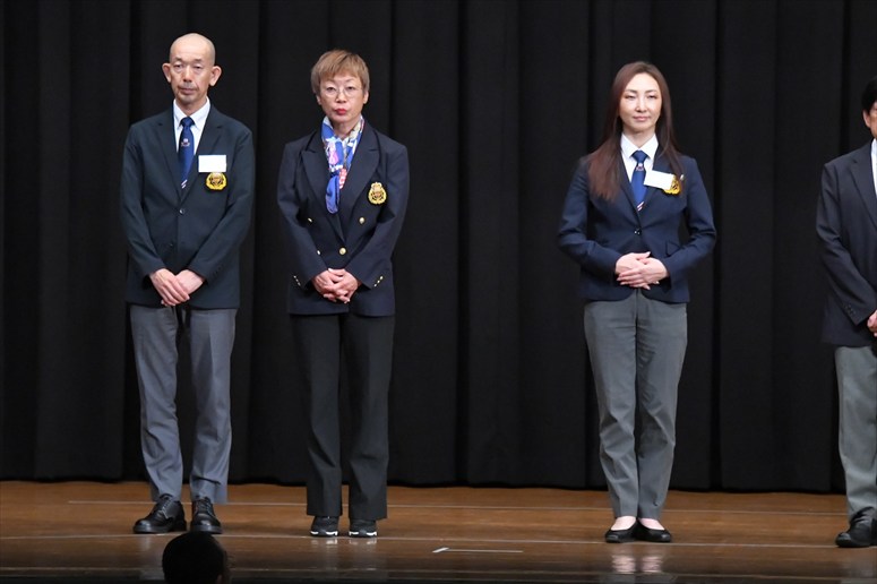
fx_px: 5479
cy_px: 292
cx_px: 438
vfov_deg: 6.1
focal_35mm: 225
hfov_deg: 9.2
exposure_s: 1/400
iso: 8000
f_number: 5.6
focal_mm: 150
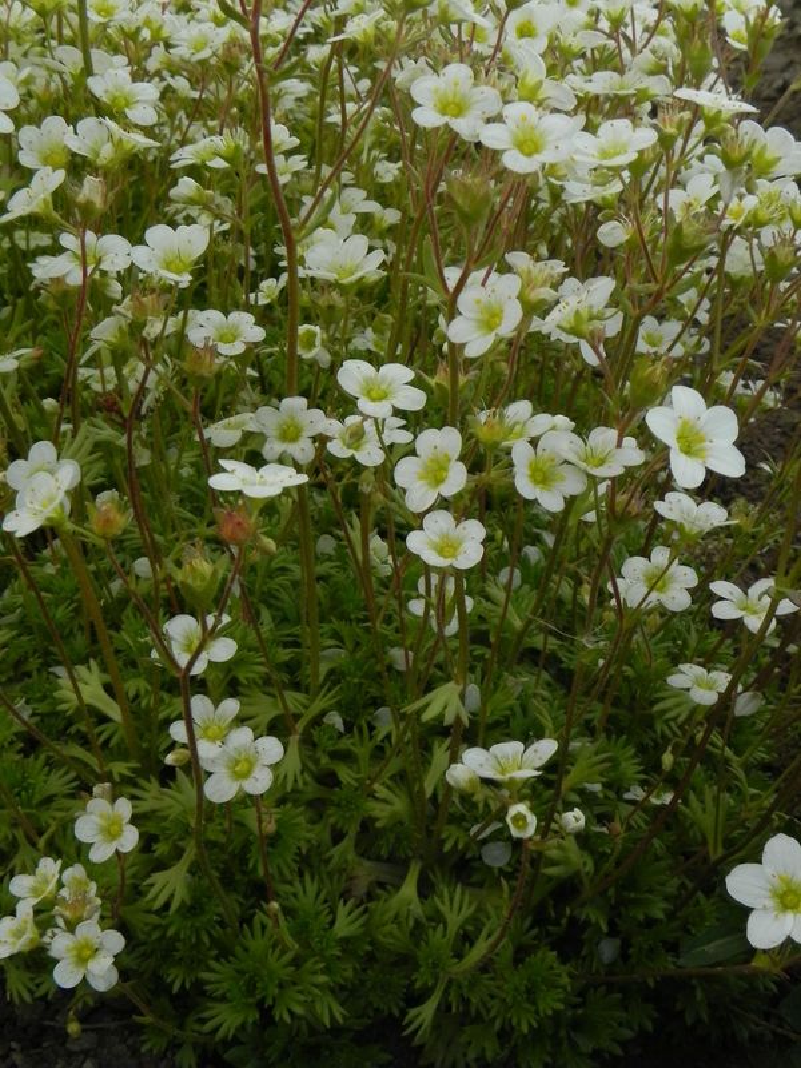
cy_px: 534
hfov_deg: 31.5
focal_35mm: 46
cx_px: 400
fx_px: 1419
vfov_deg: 41.2
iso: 200
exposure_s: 1/160
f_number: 7.1
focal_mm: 8.2
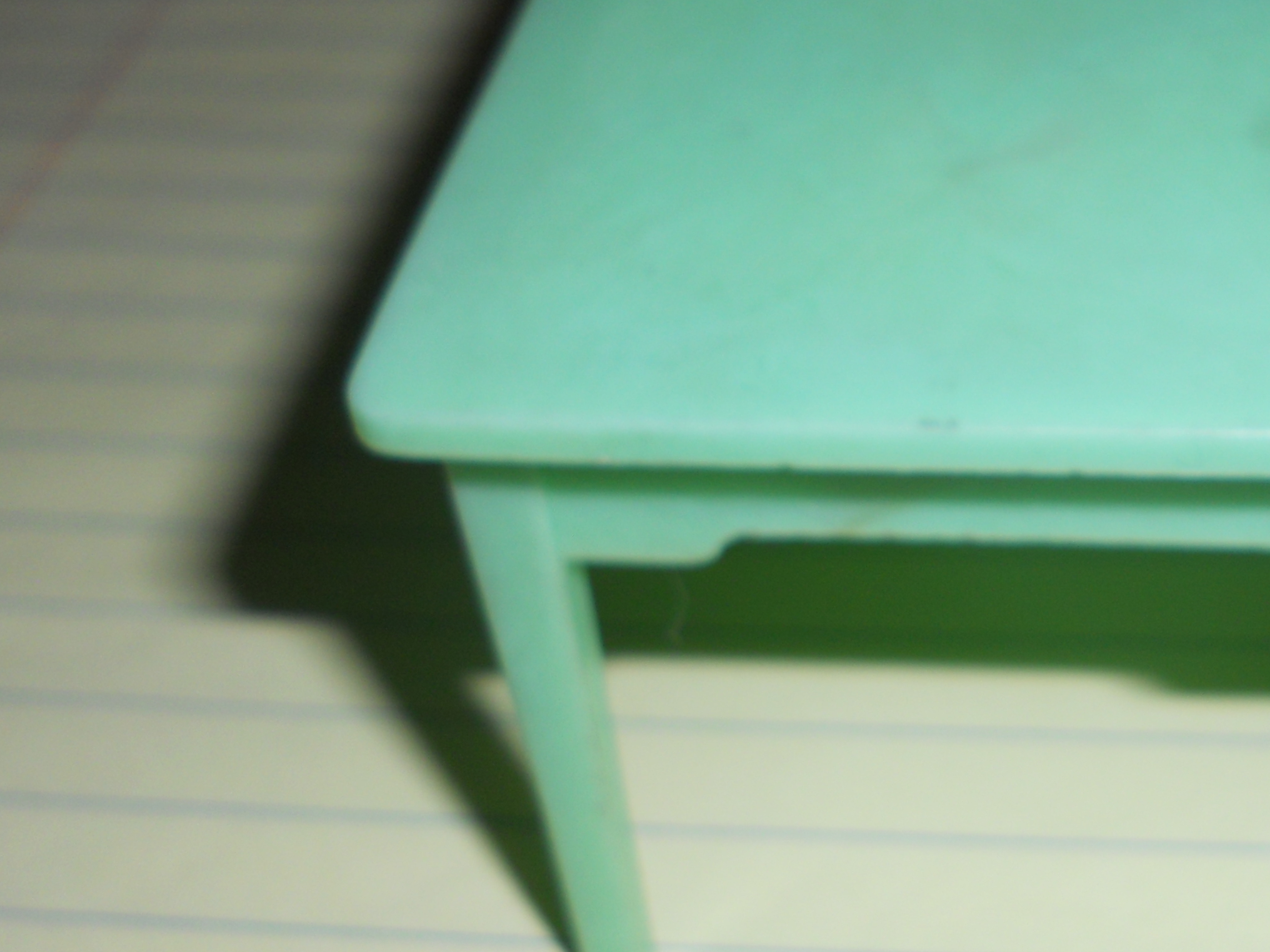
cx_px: 928
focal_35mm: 63
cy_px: 325
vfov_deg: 23.2
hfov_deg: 30.3
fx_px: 2311
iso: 80
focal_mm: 5.8
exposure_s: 1/25
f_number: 8.8
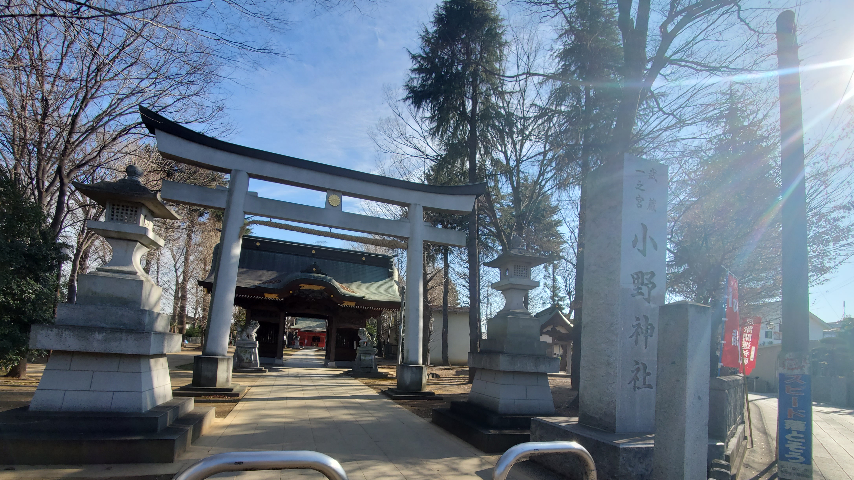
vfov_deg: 68.0
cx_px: 412
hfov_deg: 103.0
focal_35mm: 15
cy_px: 331
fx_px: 340
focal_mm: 1.8
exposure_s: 1/813
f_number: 2.2
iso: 50
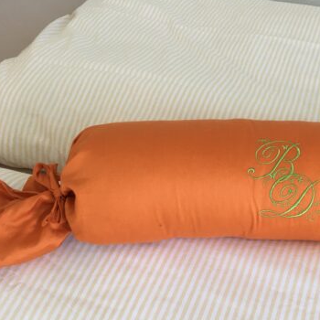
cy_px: 197
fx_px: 460
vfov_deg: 38.1
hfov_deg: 36.7
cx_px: 266
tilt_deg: -46.3
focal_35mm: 44
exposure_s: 1/33
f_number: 2.2
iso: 80
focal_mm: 4.15
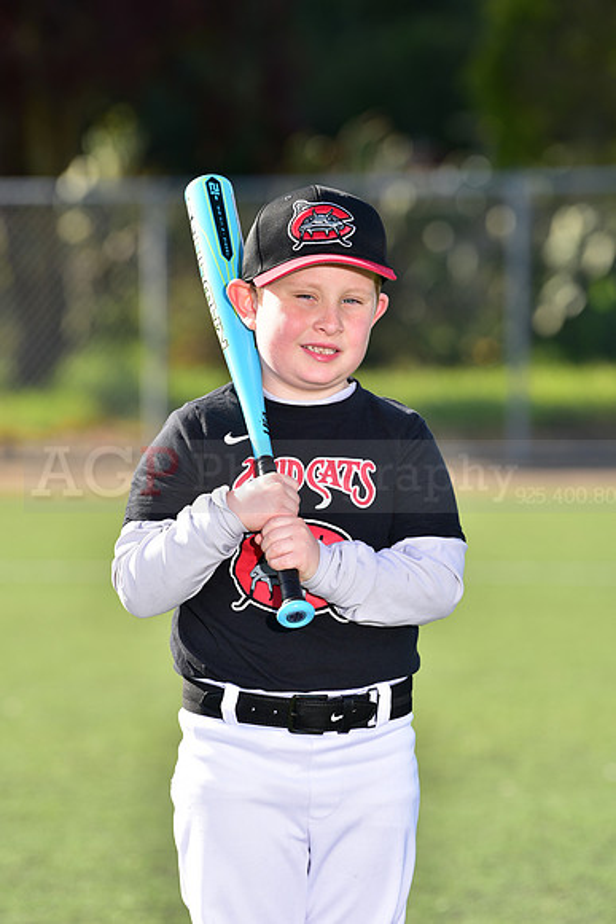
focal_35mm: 200
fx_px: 5130
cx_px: 308
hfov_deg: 6.9
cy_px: 462
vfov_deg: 10.3
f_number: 5
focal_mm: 200
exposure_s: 1/250
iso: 80
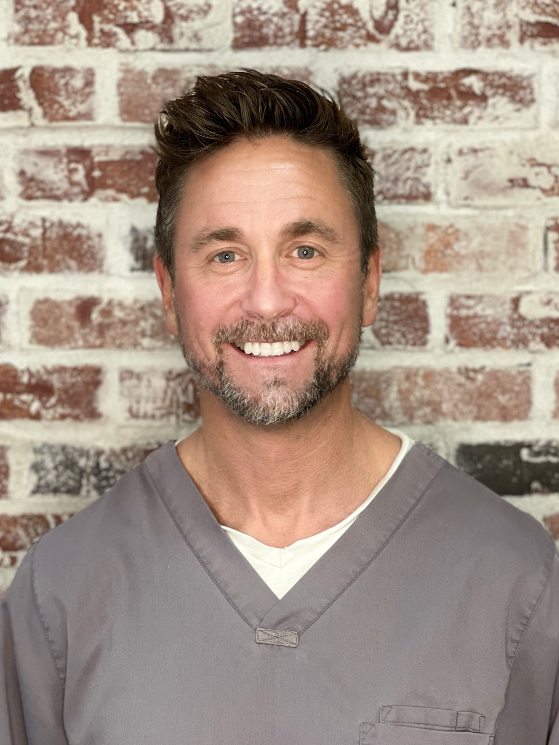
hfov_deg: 28.0
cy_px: 372
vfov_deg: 36.8
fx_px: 1120
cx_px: 280
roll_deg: +0.5
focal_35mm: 52
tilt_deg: -6.6
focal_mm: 6
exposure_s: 1/60
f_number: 2
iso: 160
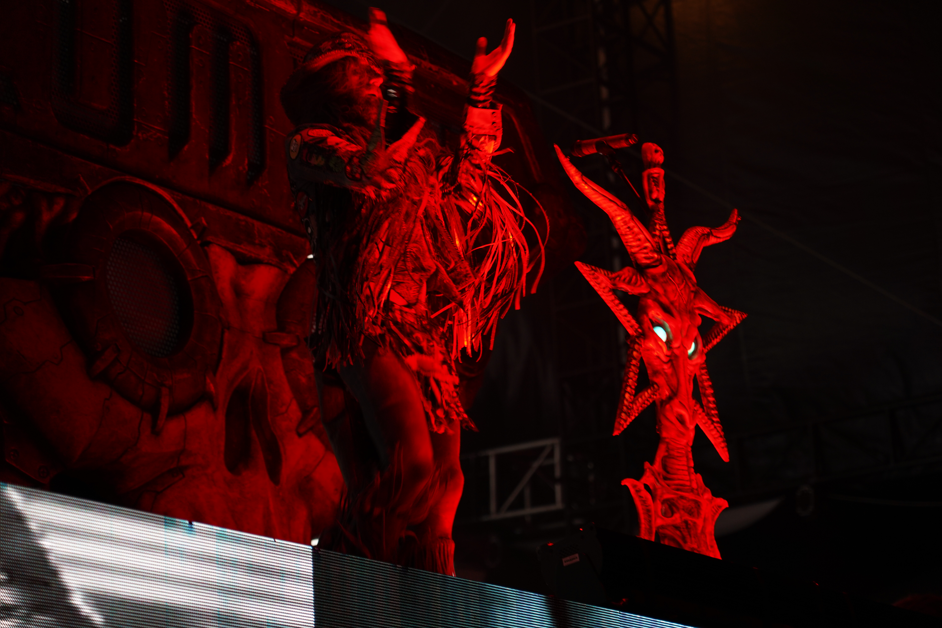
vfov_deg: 13.0
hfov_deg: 19.5
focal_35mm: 105
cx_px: 471
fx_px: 2747
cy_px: 314
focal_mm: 105
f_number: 4
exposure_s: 1/125
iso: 400
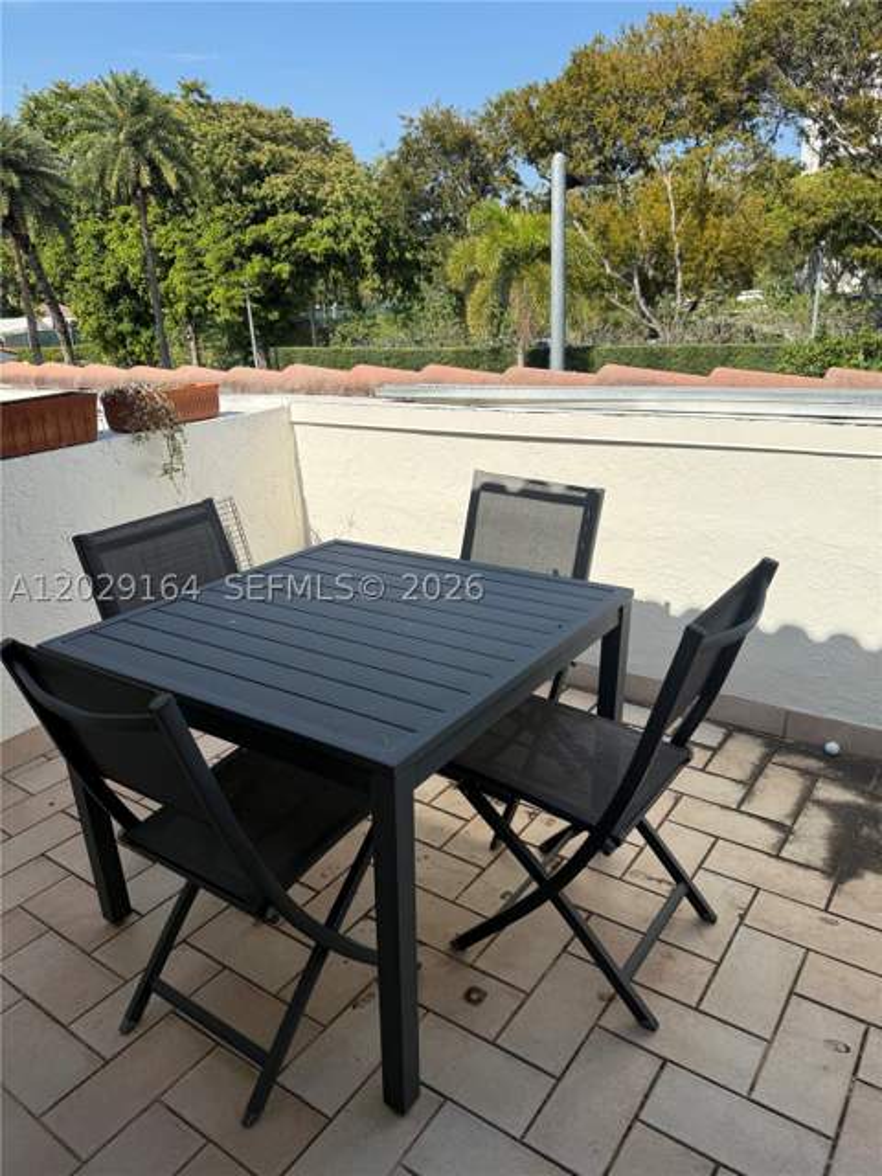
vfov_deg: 71.6
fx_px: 815
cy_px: 588
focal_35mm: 24
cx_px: 441
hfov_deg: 56.8
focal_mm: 6.76
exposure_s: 1/3953
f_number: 1.78
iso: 80
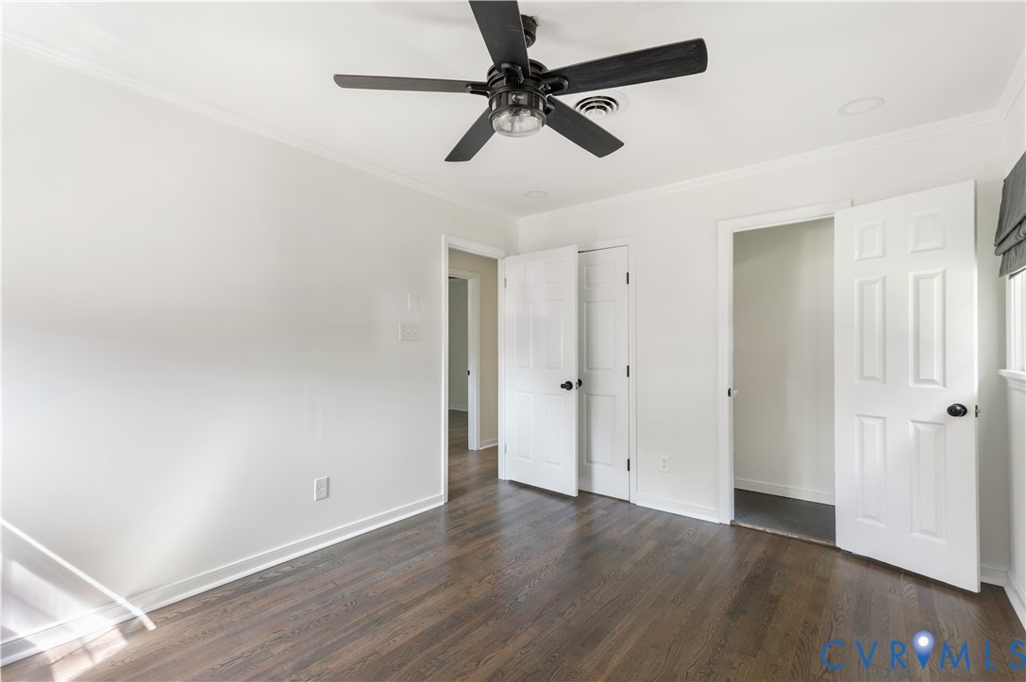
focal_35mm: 16
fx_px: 456
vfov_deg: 73.7
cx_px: 513
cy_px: 341
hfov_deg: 96.8
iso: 1250
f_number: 9
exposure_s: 1/5
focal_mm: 16
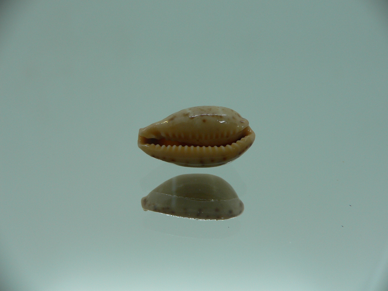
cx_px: 194
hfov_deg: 52.6
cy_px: 146
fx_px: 392
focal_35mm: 35
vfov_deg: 40.7
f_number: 2.8
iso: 80
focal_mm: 4.6
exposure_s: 1/60
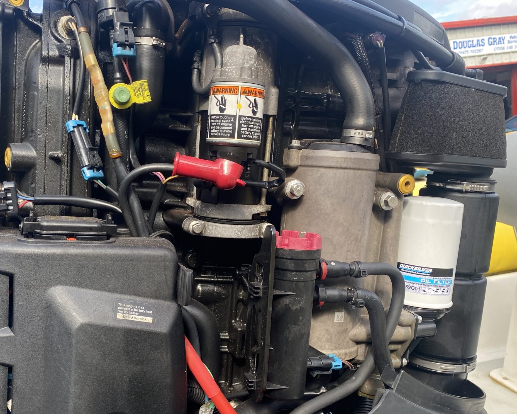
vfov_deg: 42.1
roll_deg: +8.8
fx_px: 536
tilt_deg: -9.9
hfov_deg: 51.2
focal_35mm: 35
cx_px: 206
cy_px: 243
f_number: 1.8
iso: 32
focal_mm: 4.25
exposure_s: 1/303
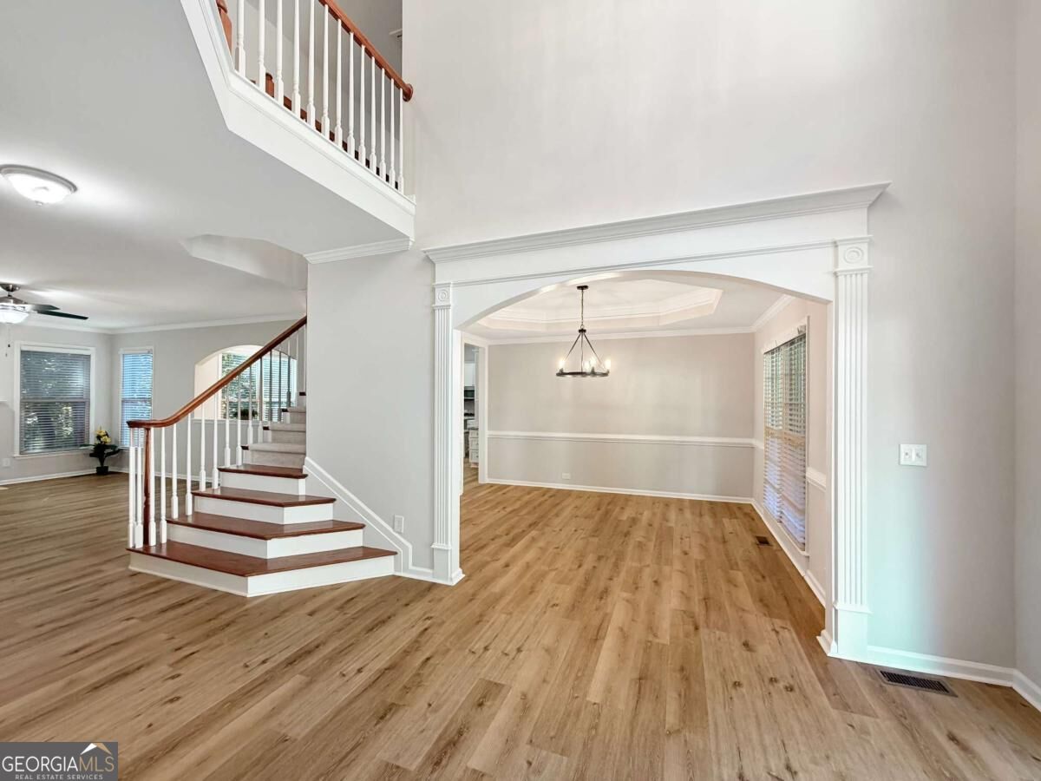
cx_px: 520
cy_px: 390
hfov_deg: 102.1
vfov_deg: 85.7
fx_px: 421
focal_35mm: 14
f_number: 2.2
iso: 200
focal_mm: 2.22
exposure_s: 1/120
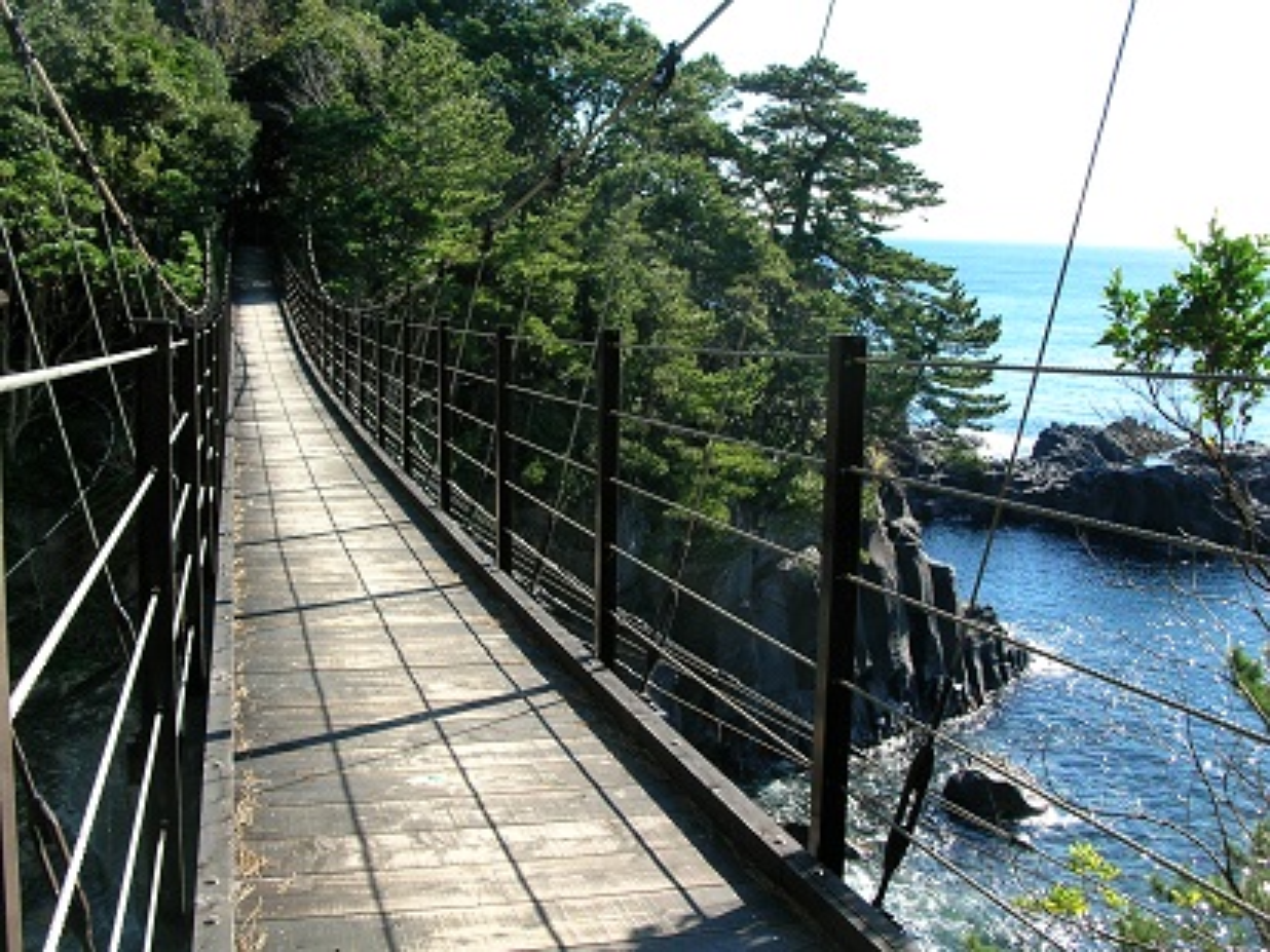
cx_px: 635
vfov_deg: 39.7
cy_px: 476
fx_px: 1321
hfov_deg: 51.4
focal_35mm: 36
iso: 50
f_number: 3.7
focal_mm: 6
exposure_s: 1/198
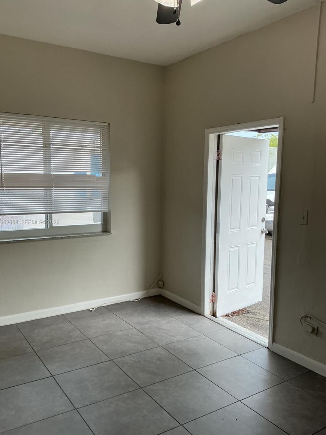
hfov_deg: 46.8
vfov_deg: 60.0
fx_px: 377
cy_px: 222
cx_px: 158
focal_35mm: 30
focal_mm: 3
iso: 40
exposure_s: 1/100
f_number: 1.8
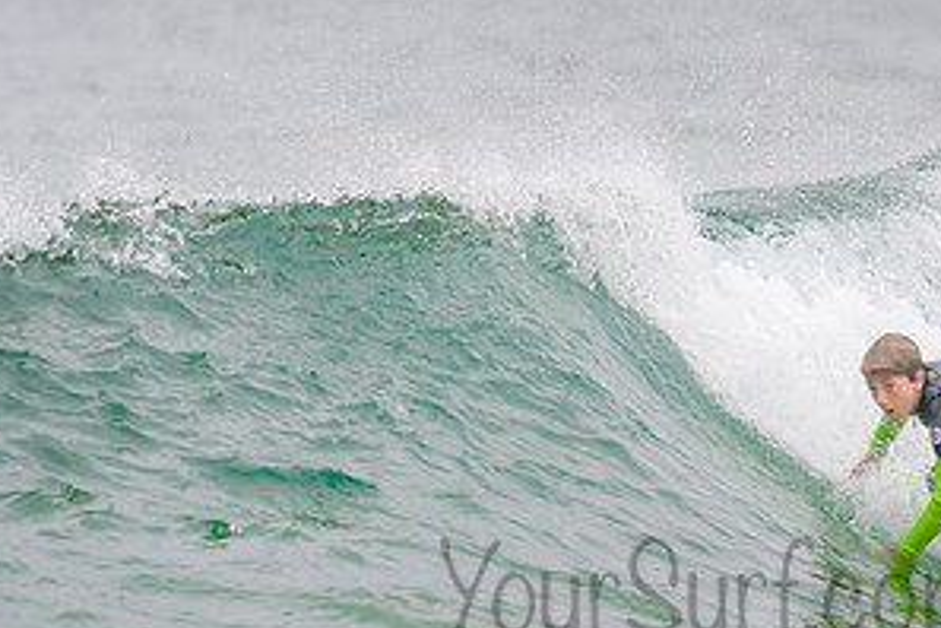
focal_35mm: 1199
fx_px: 31338
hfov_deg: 1.7
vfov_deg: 1.1
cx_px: 974
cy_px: 421
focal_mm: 500
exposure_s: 1/800
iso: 400
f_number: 5.6
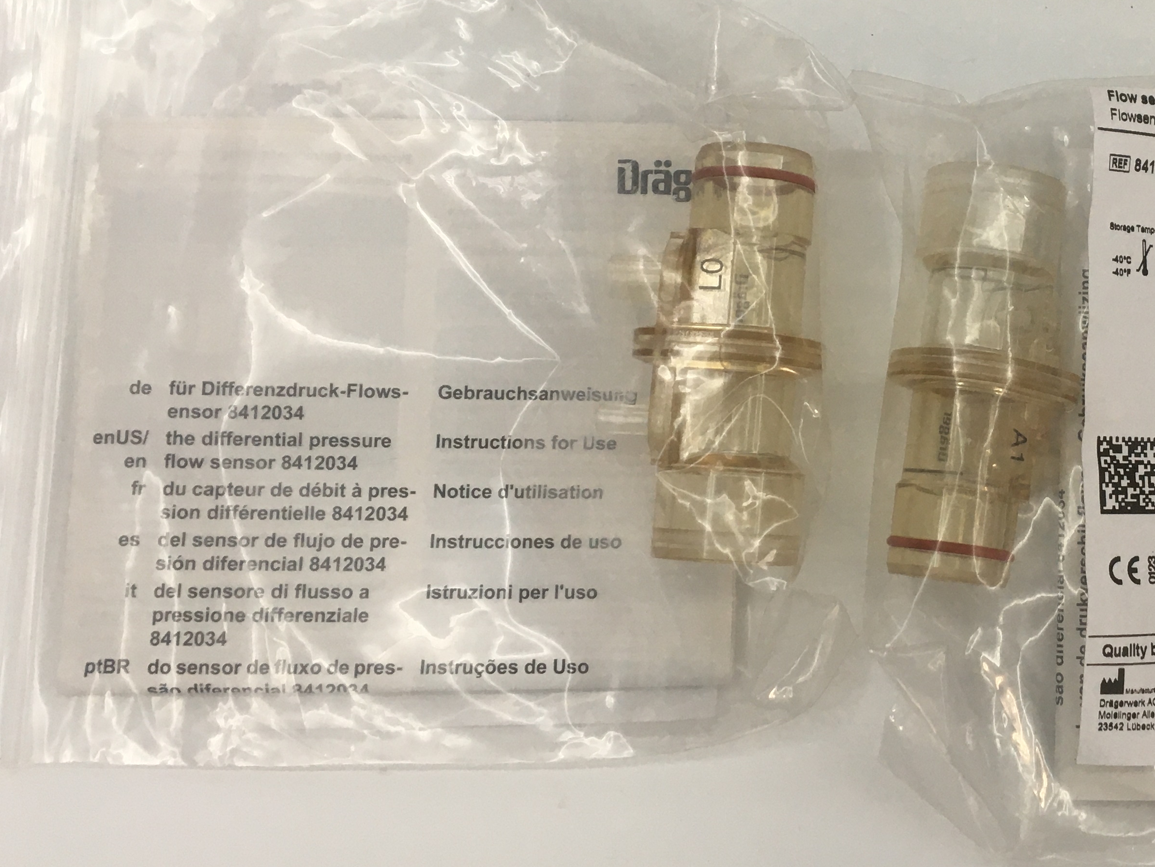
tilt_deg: -82.4
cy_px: 292
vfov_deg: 29.5
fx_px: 1635
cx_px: 927
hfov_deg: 37.5
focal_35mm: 49
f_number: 2.2
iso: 32
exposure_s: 1/33
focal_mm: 4.15
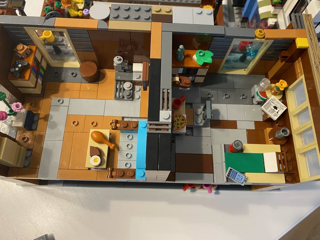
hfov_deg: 67.3
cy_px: 120
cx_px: 160
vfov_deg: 53.1
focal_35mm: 26
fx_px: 240
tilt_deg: -69.3
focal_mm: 4.25
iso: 160
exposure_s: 1/50
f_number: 1.8
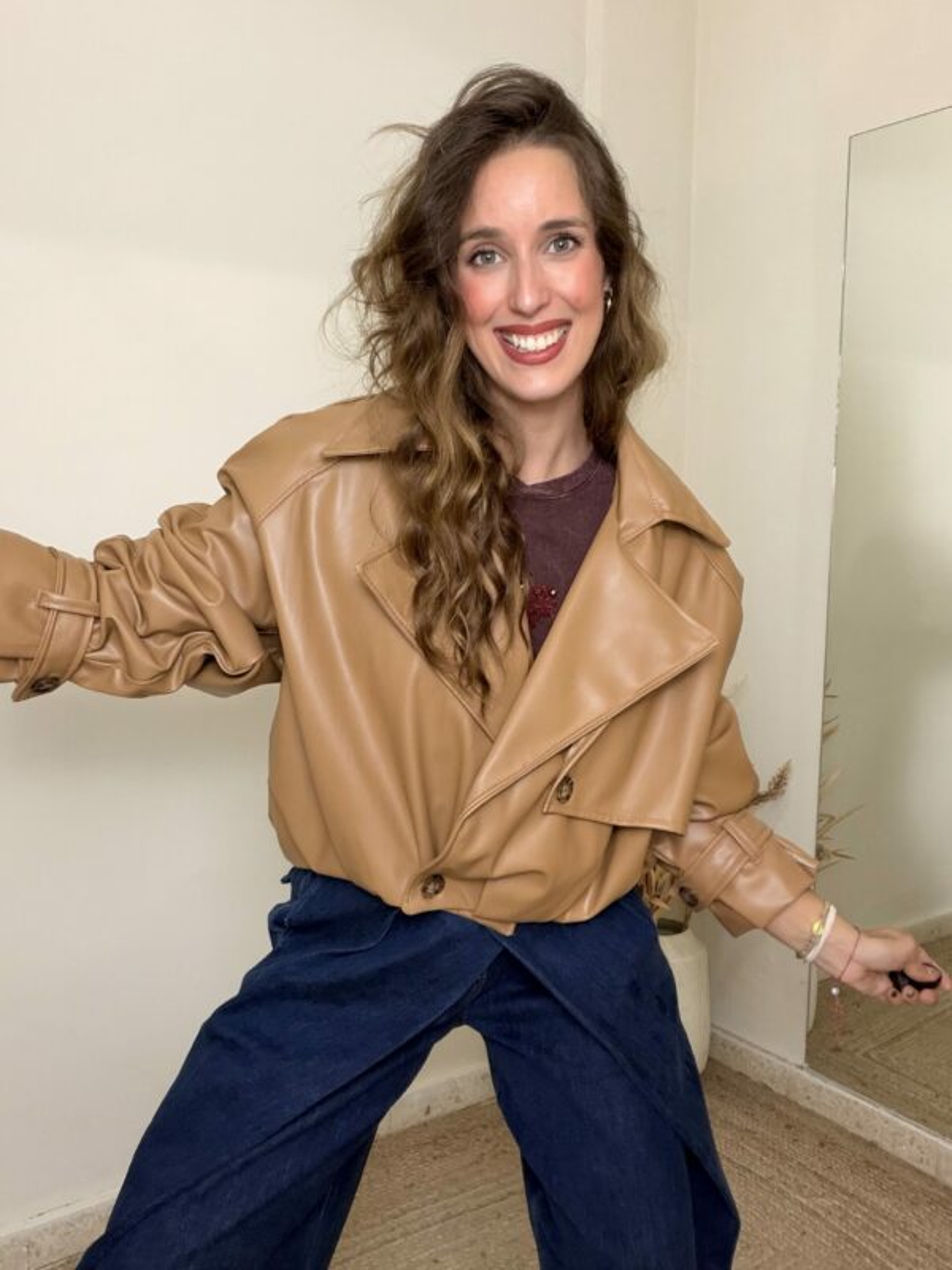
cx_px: 476
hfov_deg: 46.8
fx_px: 1100
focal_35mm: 30
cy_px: 635
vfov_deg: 60.0
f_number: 1.9
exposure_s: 1/60
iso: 160
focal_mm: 2.71
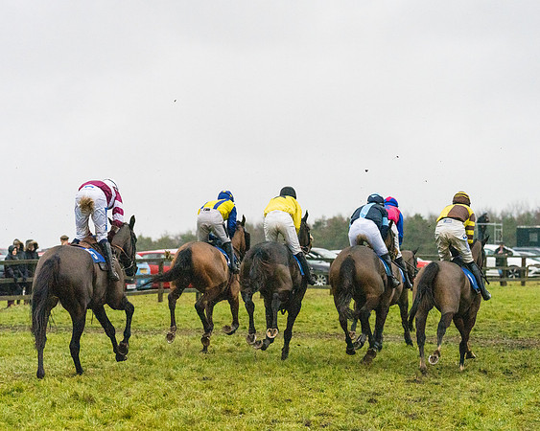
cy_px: 198
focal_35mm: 168
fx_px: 2678
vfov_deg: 9.2
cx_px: 293
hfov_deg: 11.5
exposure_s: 1/4000
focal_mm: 135
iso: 5000
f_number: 4.5
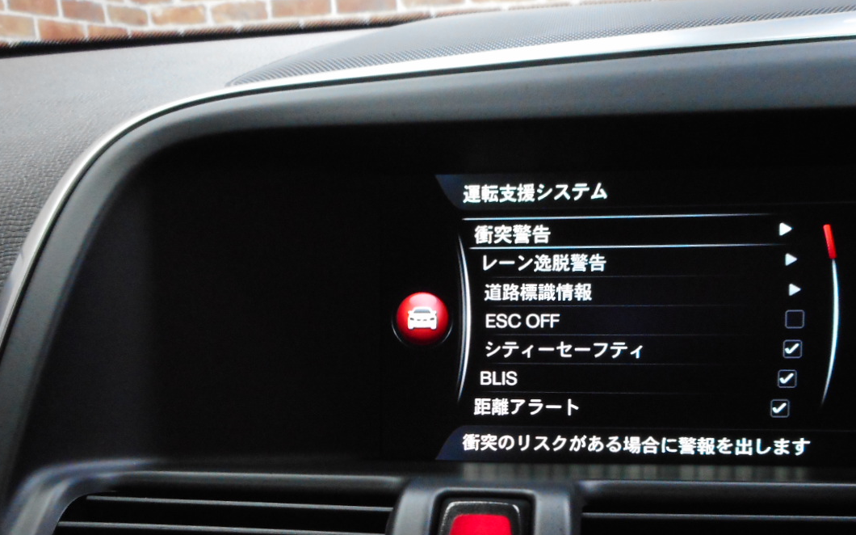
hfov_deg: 49.2
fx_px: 933
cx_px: 463
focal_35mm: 40
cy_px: 407
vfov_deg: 31.4
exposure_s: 1/20
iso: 400
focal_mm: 4.5
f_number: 3.7
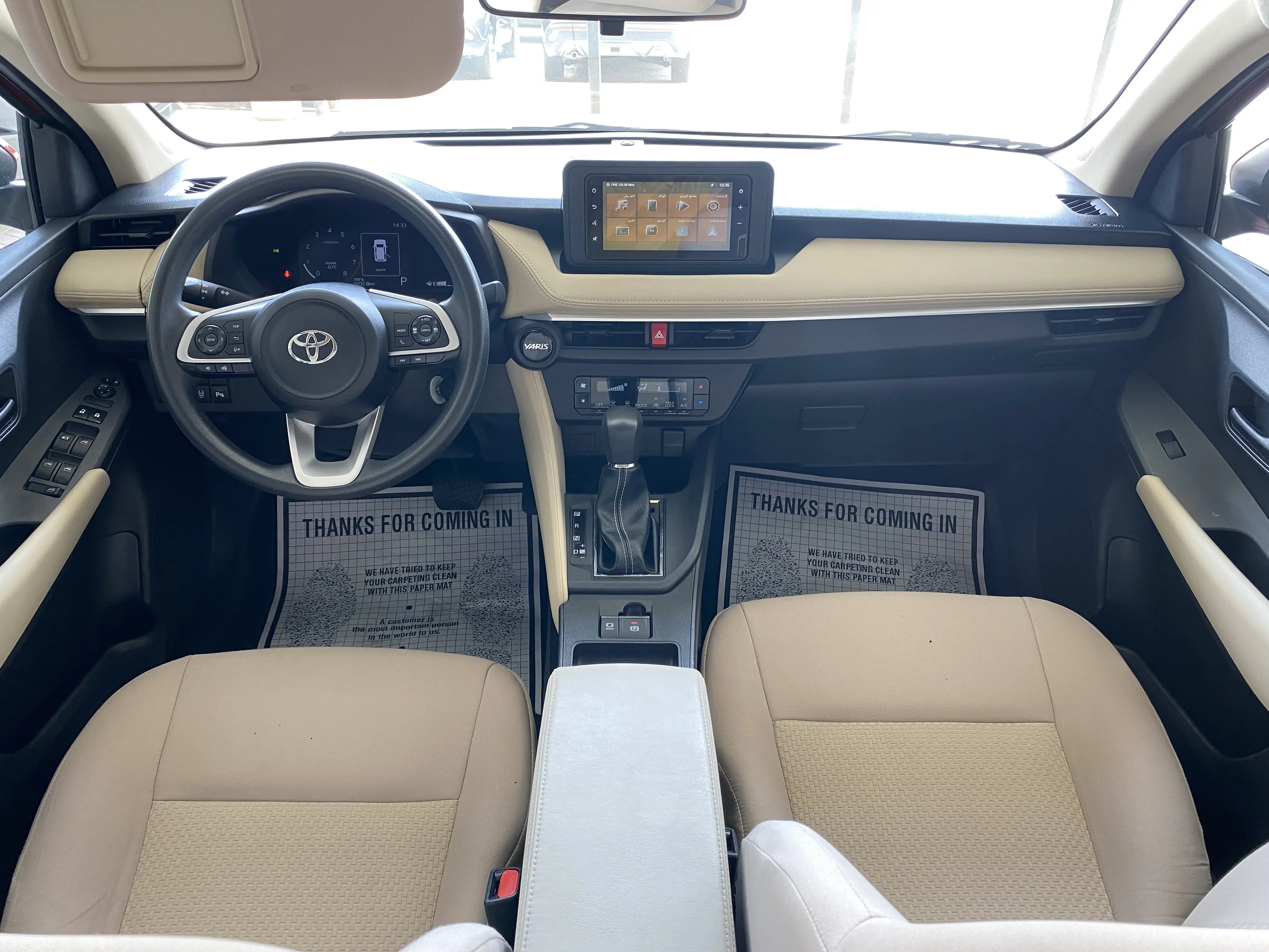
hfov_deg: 67.3
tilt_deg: -31.0
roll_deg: +0.2
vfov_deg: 53.1
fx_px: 953
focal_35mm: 26
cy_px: 476
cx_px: 634
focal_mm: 4.25
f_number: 1.8
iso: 125
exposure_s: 1/60
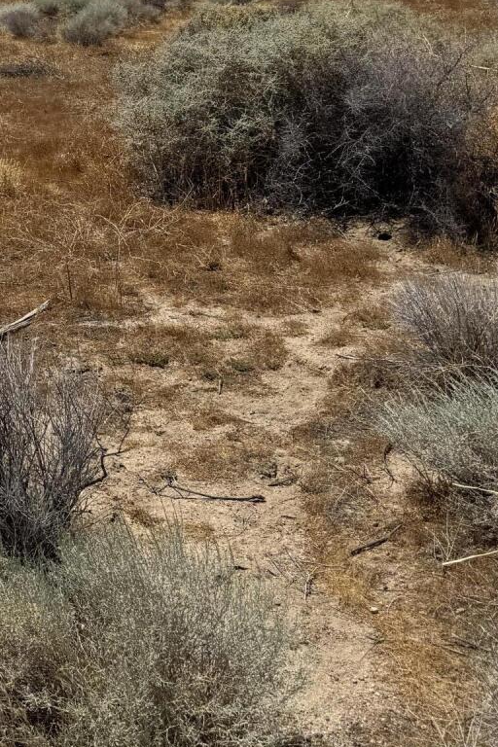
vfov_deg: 29.0
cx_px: -127
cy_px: 4
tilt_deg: -2.9
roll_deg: -0.1
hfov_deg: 19.5
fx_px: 1349
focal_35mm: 65
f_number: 1.78
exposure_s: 1/7937
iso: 80
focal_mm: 6.76
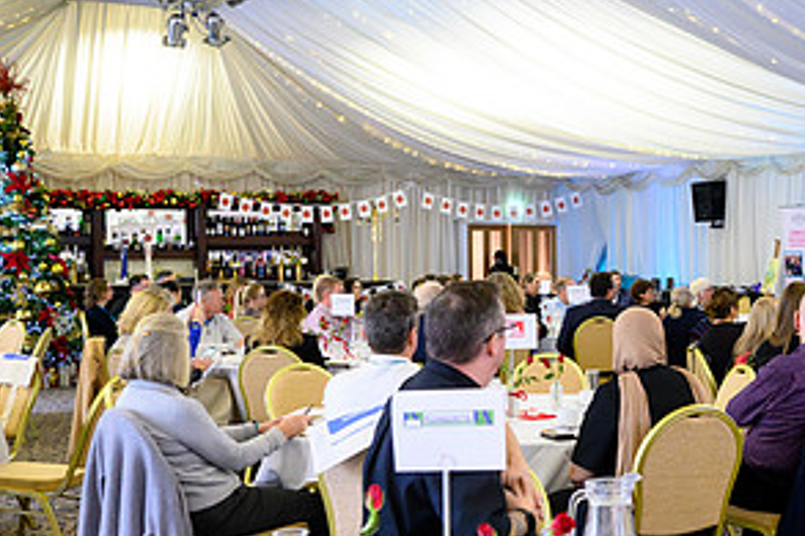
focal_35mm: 60
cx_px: 767
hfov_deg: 31.4
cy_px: 316
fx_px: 1341
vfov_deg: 22.6
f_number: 4
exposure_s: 1/100
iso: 8000
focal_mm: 30
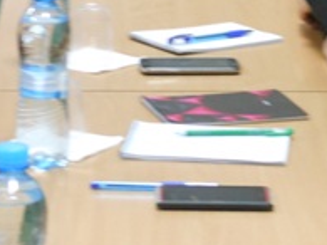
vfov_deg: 6.8
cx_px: 413
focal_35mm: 217
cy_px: -27
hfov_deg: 9.0
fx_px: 2049
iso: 400
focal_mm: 11.7
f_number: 4.3
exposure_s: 1/10
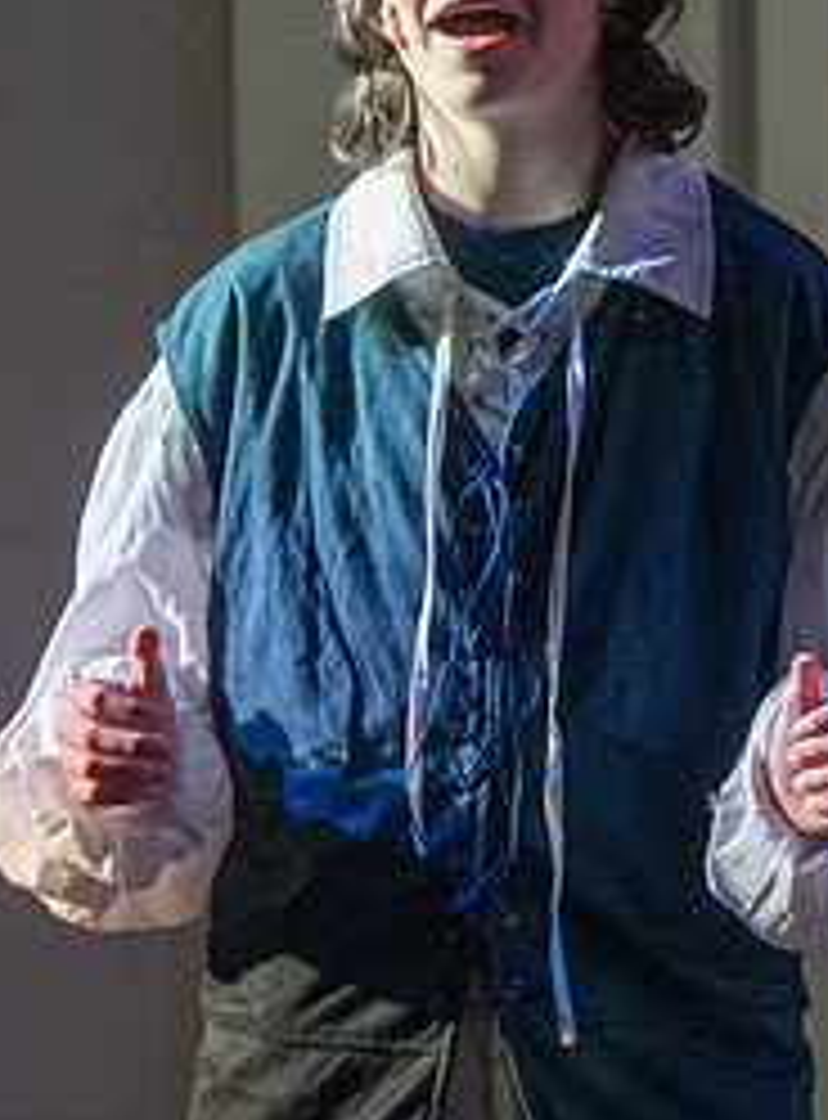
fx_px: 15133
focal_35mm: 470
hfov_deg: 3.1
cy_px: 661
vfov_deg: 4.2
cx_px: 477
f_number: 2.8
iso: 1400
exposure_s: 1/250
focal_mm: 165
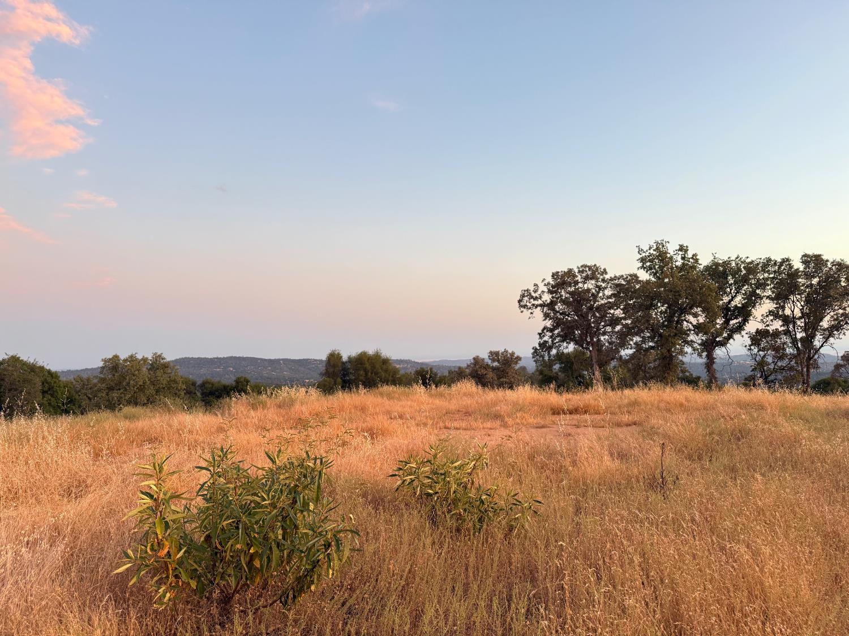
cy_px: 318
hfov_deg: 71.6
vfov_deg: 56.8
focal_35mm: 24
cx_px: 424
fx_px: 589
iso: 200
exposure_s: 1/66
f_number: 1.78
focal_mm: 6.76
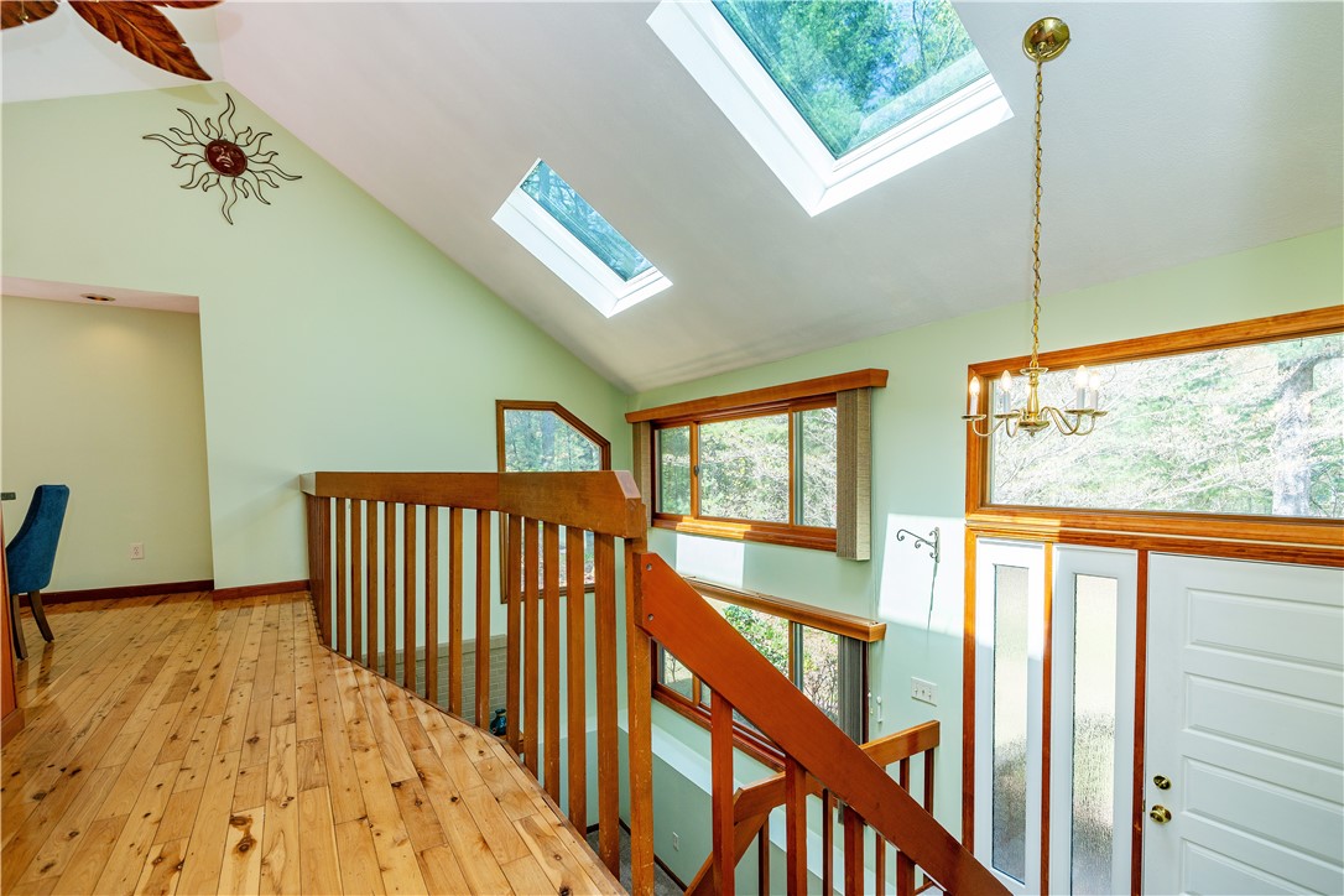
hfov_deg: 96.7
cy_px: 448
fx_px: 597
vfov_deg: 73.7
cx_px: 672
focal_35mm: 16
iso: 100
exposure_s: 1/30
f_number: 6.3
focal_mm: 16
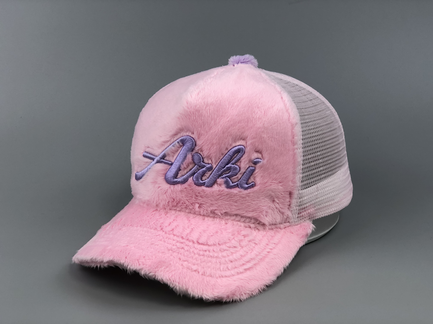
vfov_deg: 25.7
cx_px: 216
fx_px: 713
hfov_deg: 33.8
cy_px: 162
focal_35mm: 57
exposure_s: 1/33
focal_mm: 6.6
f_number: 2.8
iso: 32
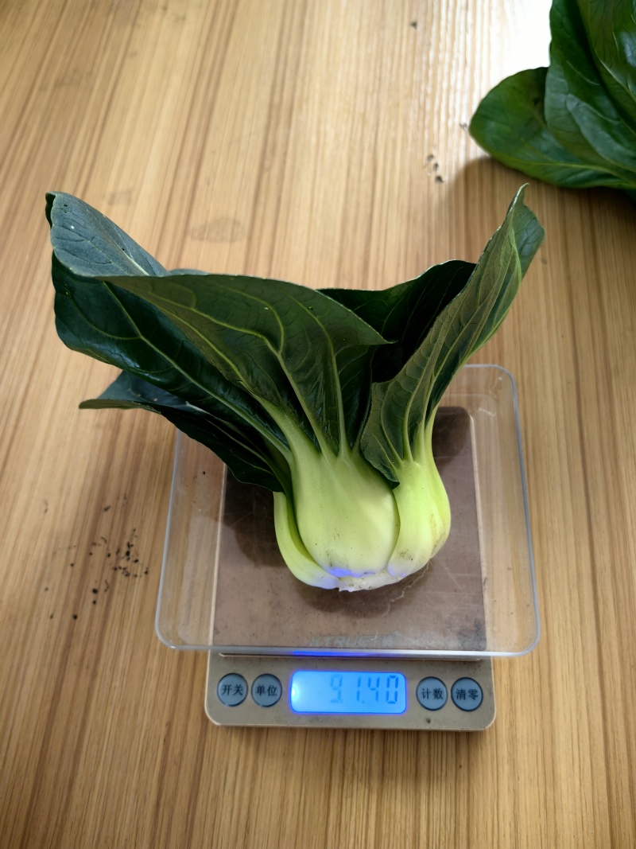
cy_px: 424
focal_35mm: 27
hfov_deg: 51.3
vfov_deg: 65.3
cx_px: 318
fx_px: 662
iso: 160
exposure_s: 1/50
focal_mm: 5.75
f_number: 2
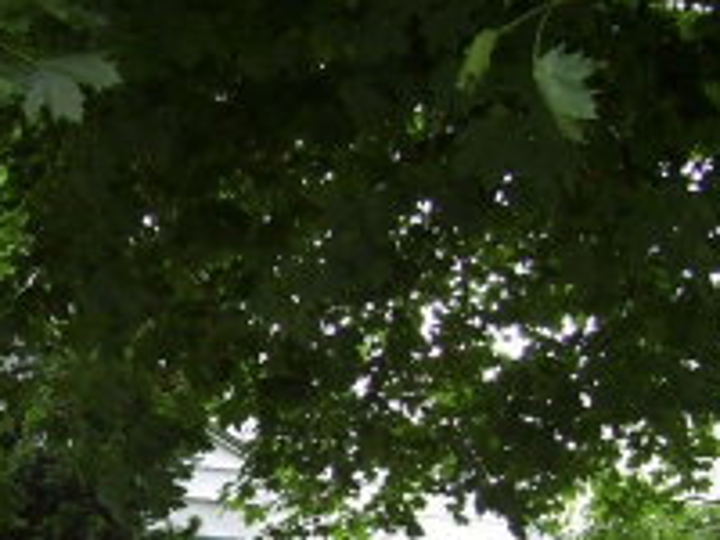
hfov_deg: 20.8
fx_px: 1914
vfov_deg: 15.9
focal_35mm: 92
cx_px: 43
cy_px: 457
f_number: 2.7
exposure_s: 1/160
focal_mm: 6
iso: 80
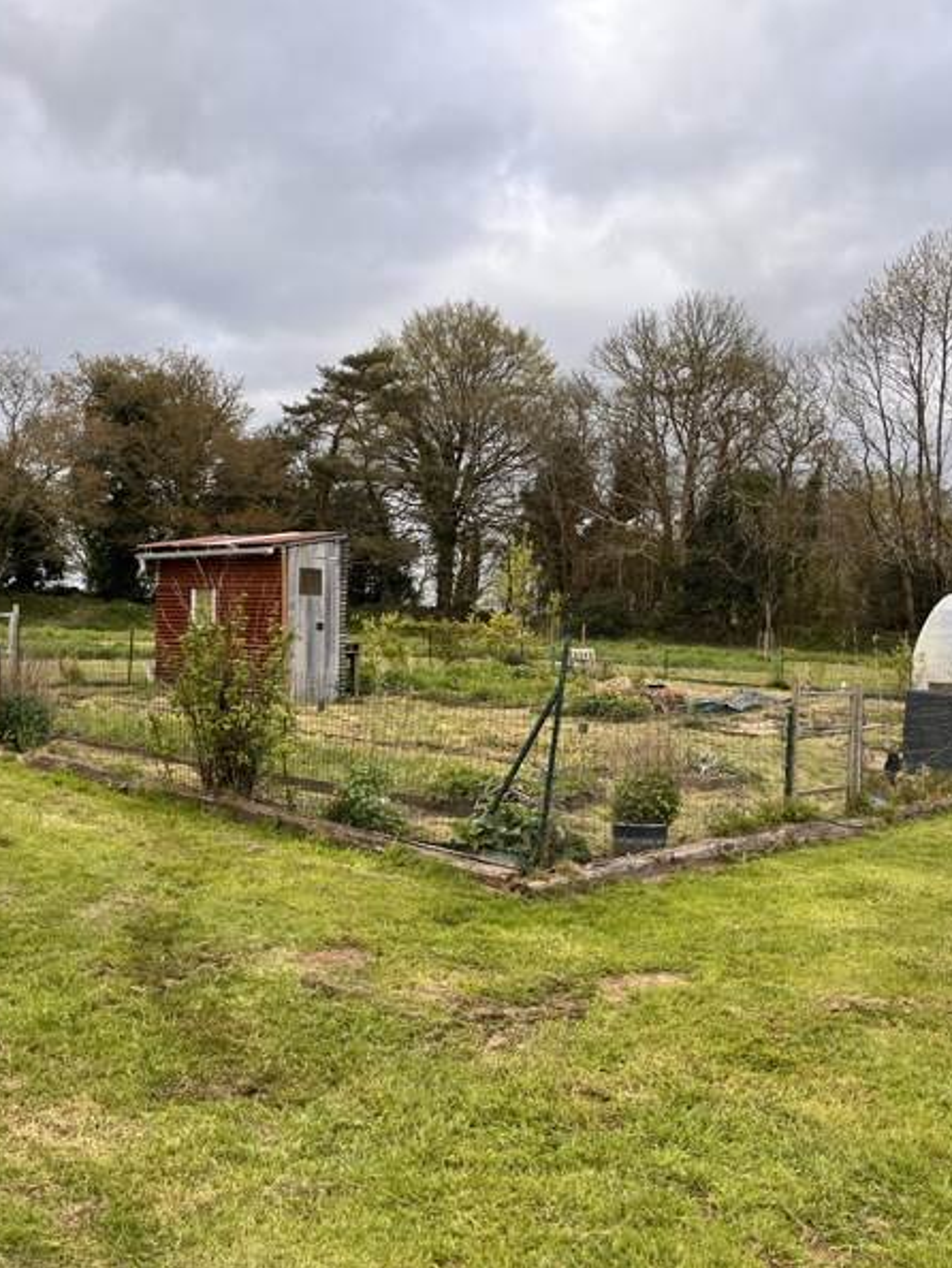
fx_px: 1282
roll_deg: -1.0
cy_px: 636
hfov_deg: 40.6
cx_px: 555
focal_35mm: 35
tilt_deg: -0.7
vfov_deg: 52.6
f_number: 1.6
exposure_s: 1/664
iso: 50
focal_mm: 5.1
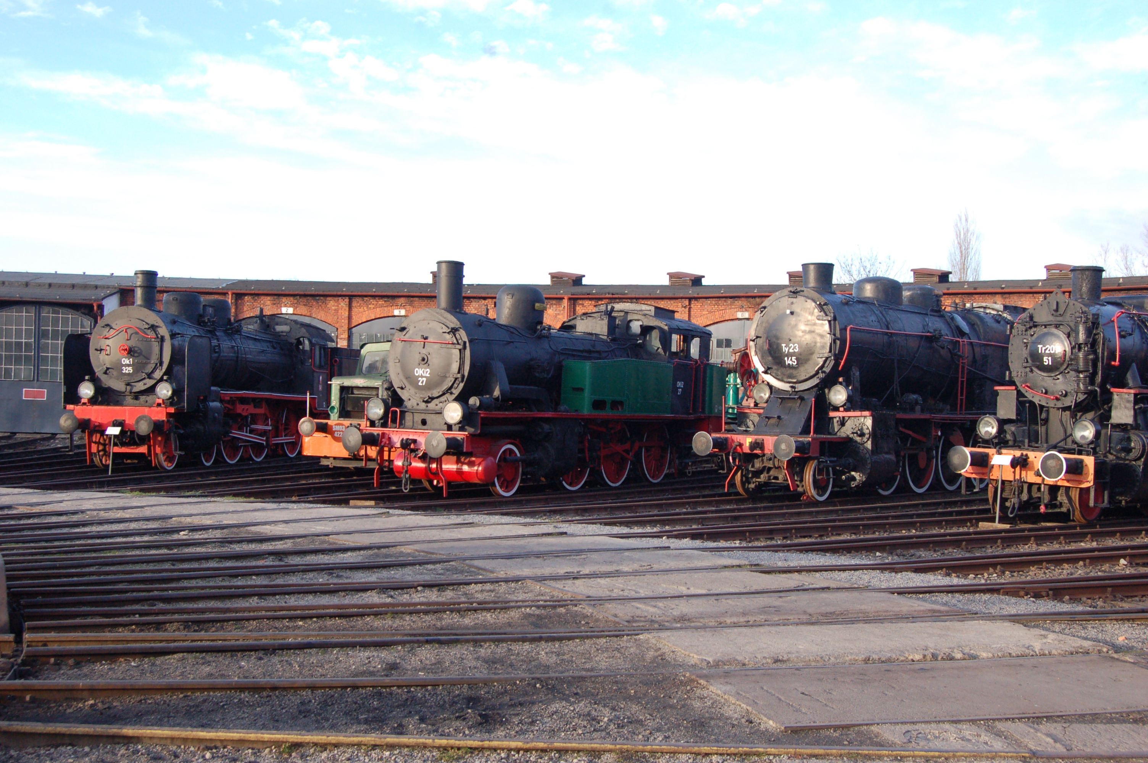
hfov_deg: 49.6
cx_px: 574
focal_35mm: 39
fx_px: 1243
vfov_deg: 34.1
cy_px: 382
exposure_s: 1/250
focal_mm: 26
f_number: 8
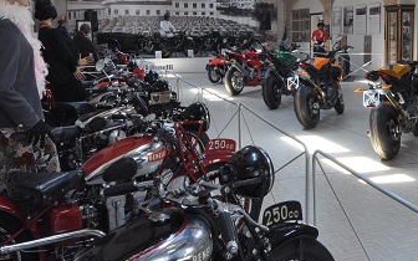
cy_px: 67
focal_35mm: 41
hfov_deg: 47.5
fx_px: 467
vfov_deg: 30.7
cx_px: 276
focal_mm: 14
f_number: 13
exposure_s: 1/13
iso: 500
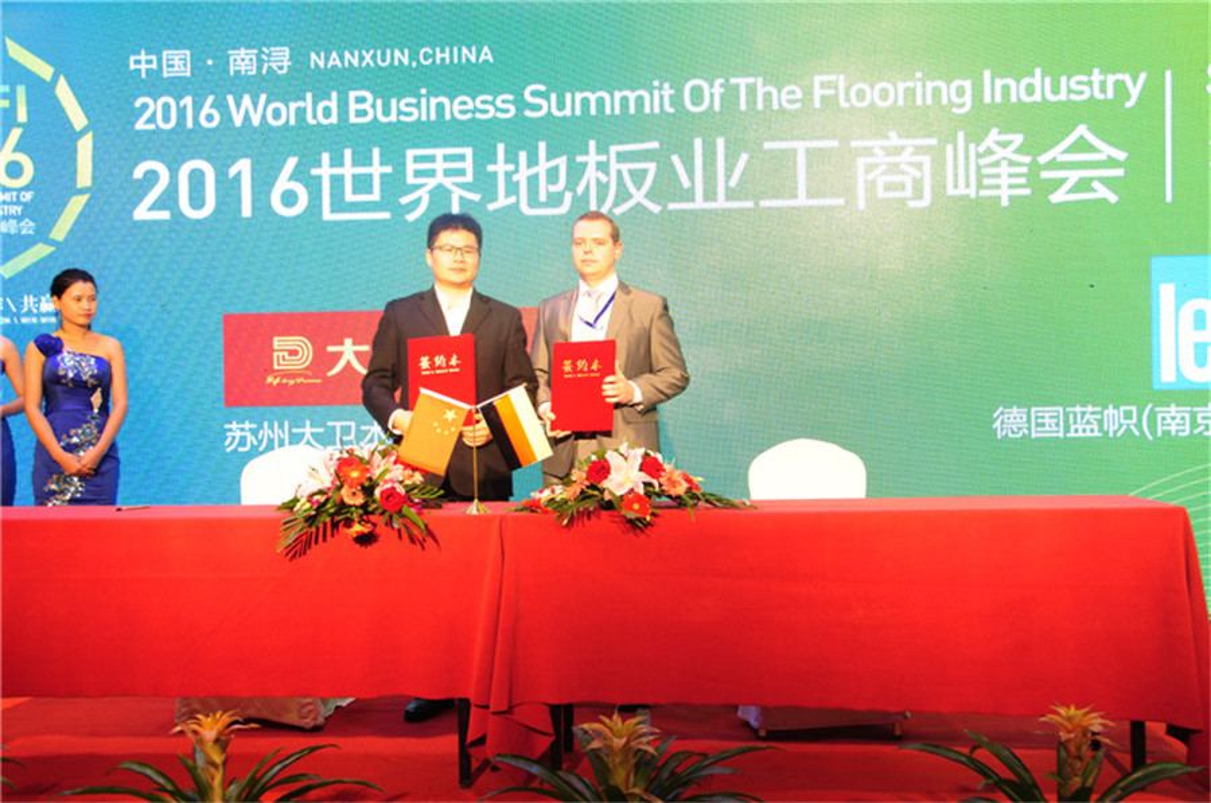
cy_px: 402
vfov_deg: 36.8
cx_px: 606
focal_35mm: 36
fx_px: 1209
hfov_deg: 53.2
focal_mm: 24
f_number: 3.8
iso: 320
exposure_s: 1/40
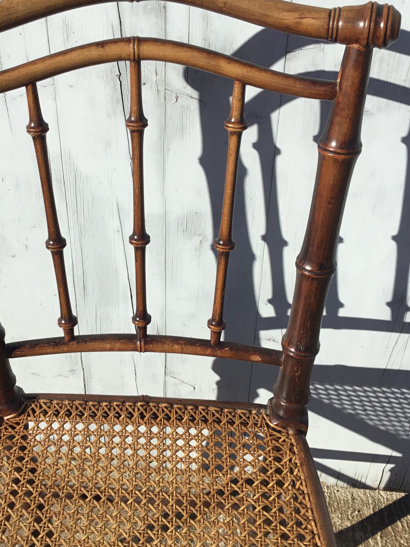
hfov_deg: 31.9
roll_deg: +3.0
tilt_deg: -36.7
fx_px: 711
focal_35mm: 45
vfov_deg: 42.1
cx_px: 140
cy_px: 274
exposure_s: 1/1733
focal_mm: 3.3
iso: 25
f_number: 2.4
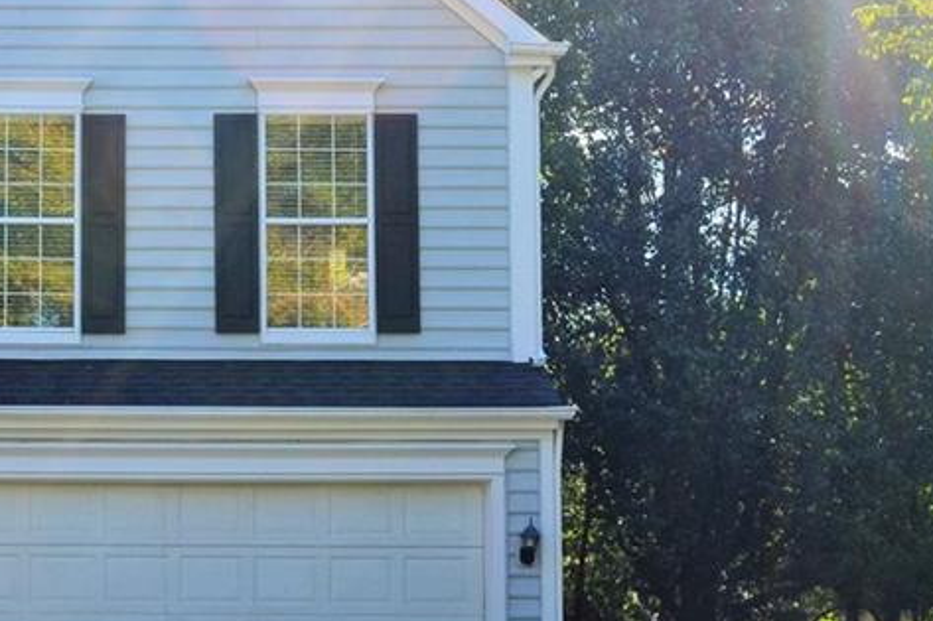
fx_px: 2437
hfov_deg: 20.8
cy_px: 397
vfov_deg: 14.5
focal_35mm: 94
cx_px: -32
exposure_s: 1/160
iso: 400
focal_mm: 29
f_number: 9
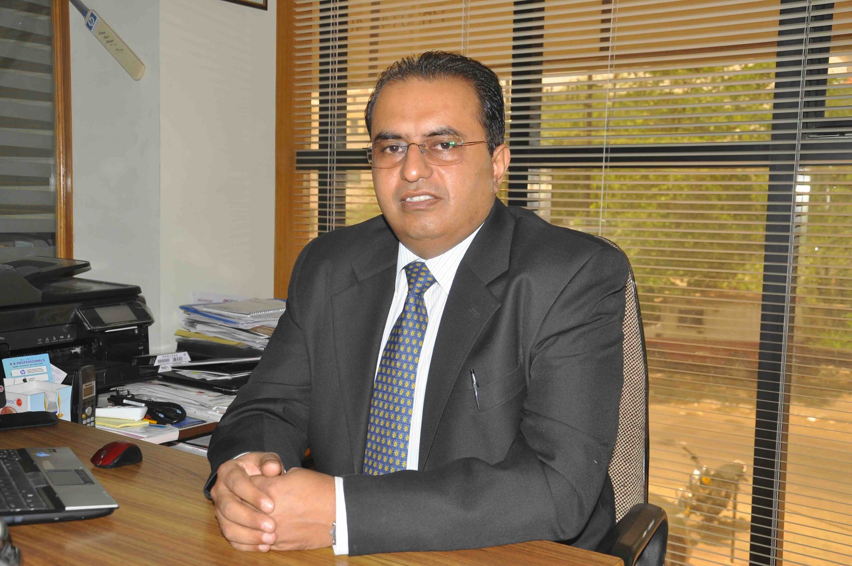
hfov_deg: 51.3
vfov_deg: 35.4
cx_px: 426
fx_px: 886
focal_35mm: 38
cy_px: 283
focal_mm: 25
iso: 320
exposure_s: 1/200
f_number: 6.3
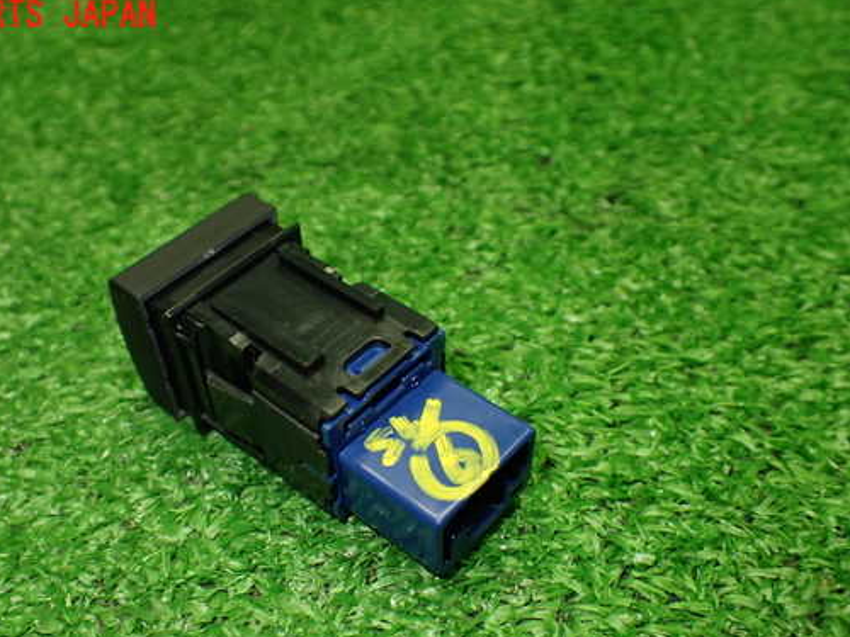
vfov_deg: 39.5
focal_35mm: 36
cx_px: 357
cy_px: 377
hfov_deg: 51.1
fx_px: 884
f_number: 2.3
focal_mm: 5.4
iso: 400
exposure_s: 1/125
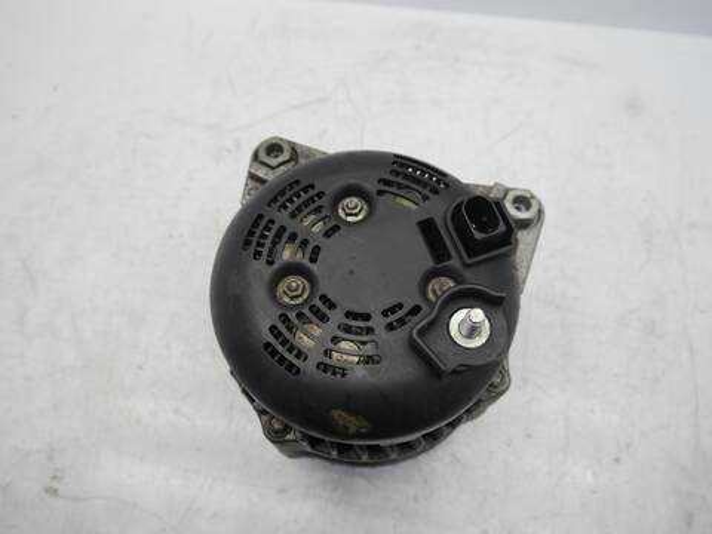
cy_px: 267
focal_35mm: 28
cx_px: 356
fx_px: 576
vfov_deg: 49.7
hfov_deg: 63.4
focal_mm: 14
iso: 200
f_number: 3.5
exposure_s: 1/60
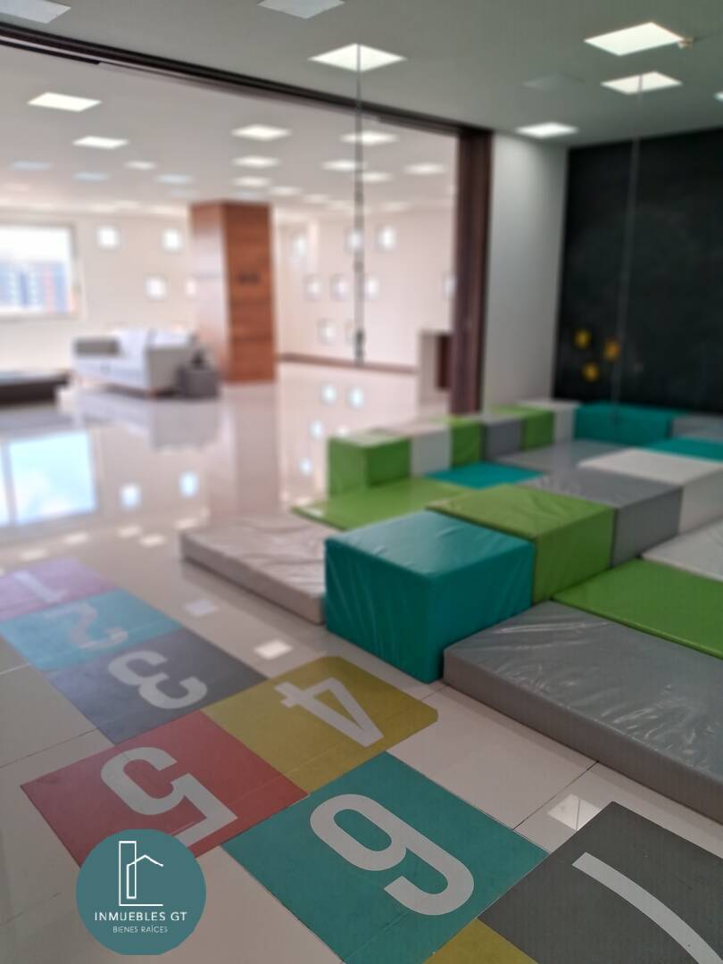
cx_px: 362
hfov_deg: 53.1
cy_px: 482
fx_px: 724
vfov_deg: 67.3
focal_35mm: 26
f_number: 1.8
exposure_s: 1/40
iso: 80
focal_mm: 3.98
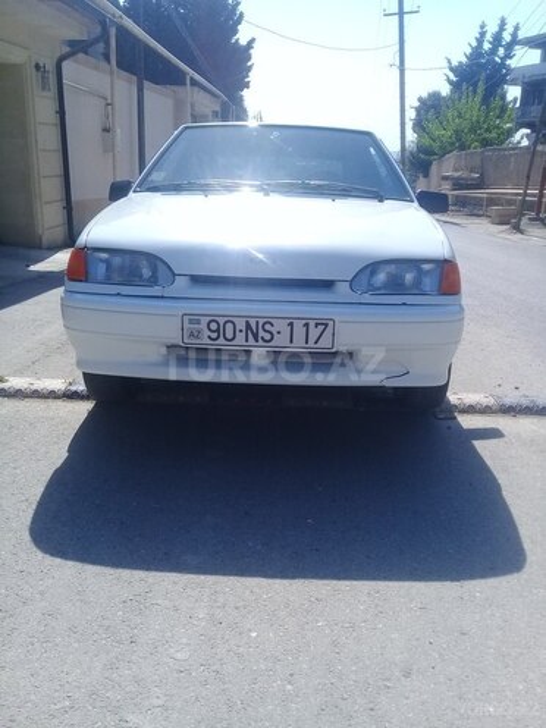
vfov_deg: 58.4
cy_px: 364
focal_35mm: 31
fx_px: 652
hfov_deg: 45.4
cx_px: 273
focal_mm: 3.3
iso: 50
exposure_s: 1/1302
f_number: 2.2
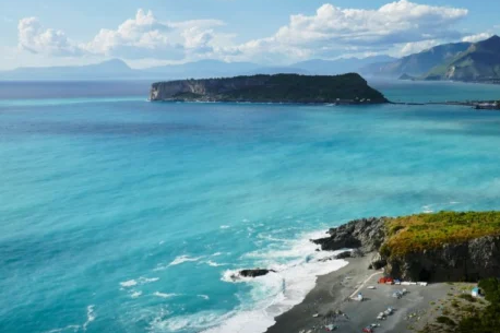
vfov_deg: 30.2
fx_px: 611
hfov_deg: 44.0
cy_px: 107
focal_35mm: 44
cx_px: 323
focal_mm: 10
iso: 125
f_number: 5.6
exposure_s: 1/800
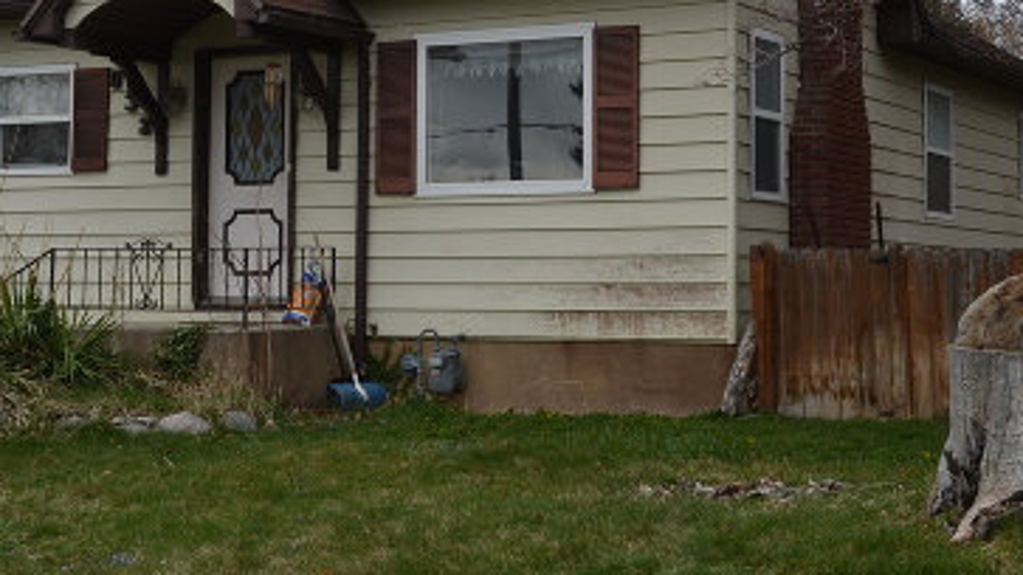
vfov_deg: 16.7
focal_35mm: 72
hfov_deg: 29.3
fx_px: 1953
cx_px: 575
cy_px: 148
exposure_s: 1/250
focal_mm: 26
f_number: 7.1
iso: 100
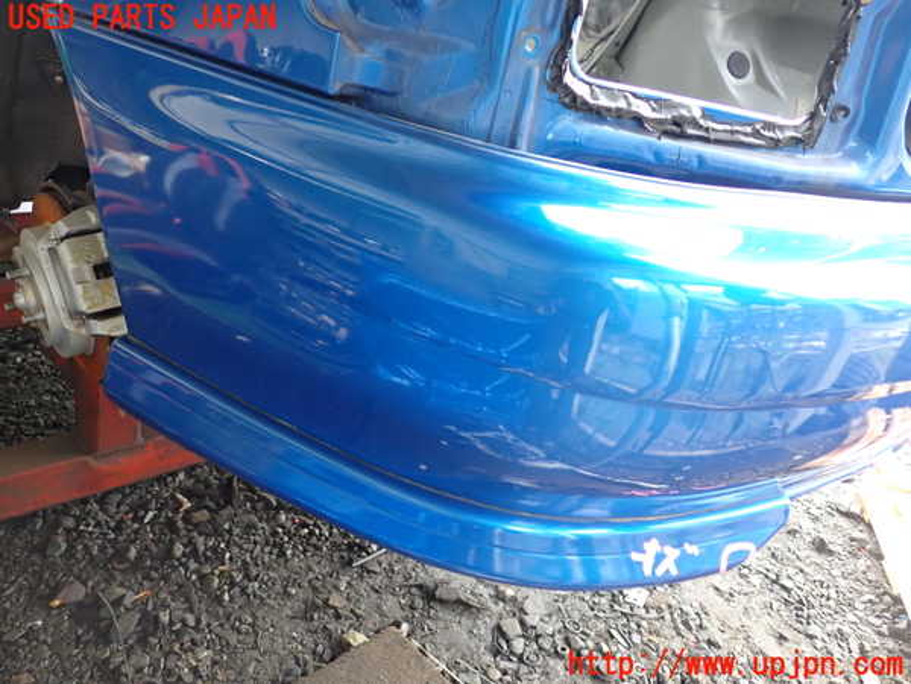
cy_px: 342
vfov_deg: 46.8
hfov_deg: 60.0
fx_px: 790
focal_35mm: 30
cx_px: 456
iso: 320
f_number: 2.3
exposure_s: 1/30
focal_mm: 5.4
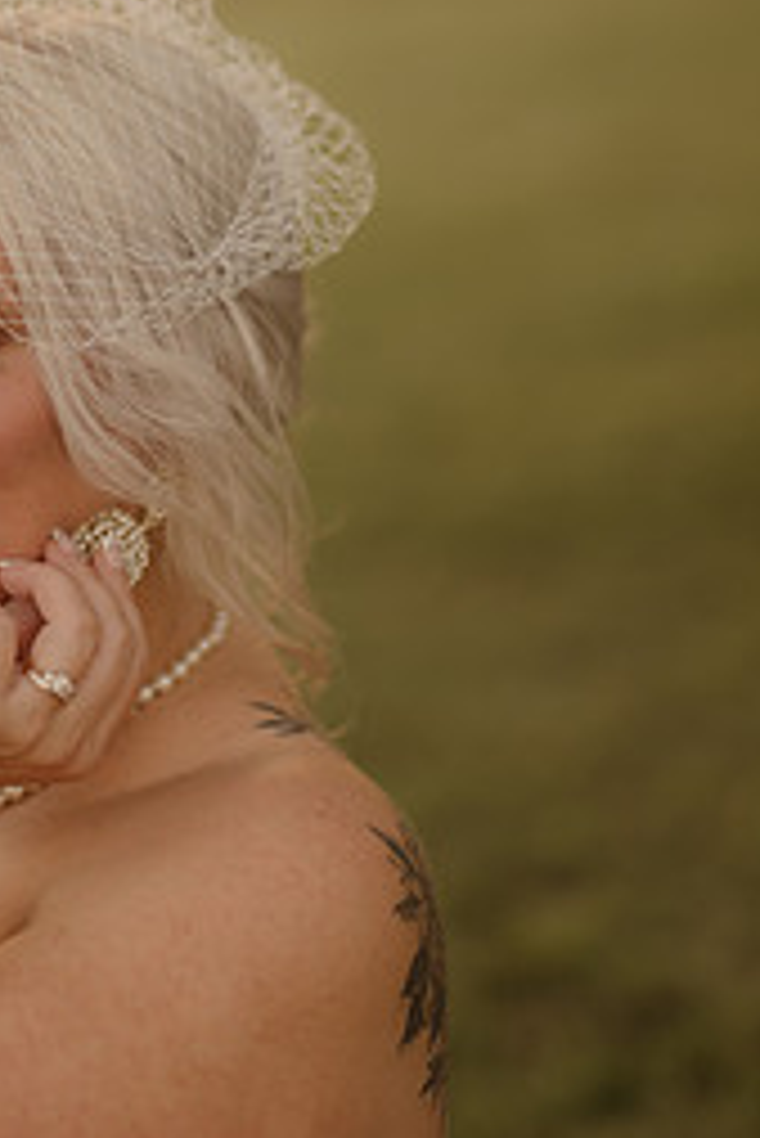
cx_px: 157
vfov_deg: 22.7
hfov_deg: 15.3
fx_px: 2814
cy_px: 364
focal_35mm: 89
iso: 200
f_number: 2.8
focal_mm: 50
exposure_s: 1/320
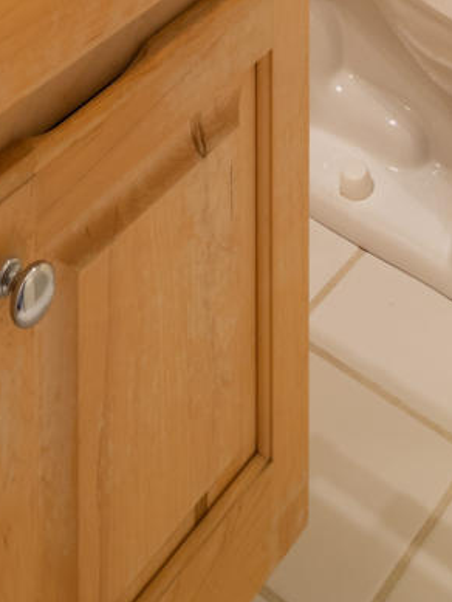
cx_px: 265
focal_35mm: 79
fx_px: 1375
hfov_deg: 18.7
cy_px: -893
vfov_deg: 14.4
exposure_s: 1/2
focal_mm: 16
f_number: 8
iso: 200
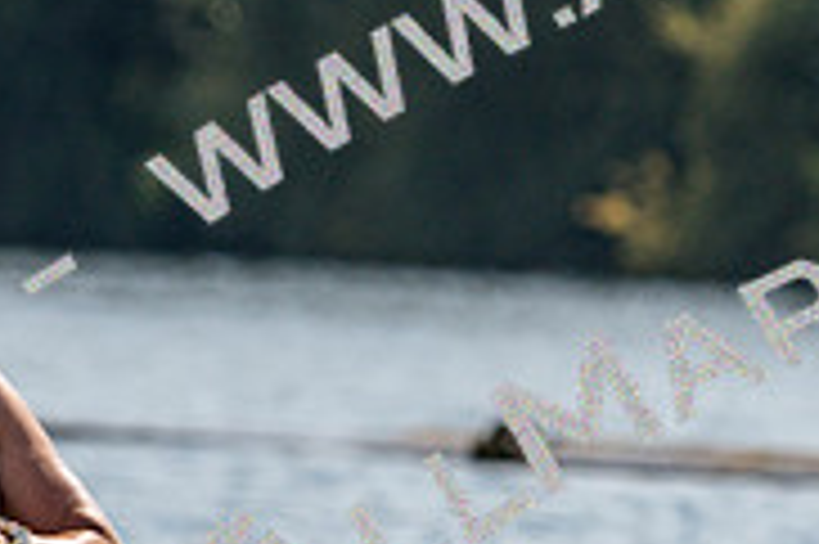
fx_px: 22593
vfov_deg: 1.4
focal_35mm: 994
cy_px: 299
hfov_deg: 2.1
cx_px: -180
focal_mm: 312
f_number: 6.3
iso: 200
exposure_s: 1/1600
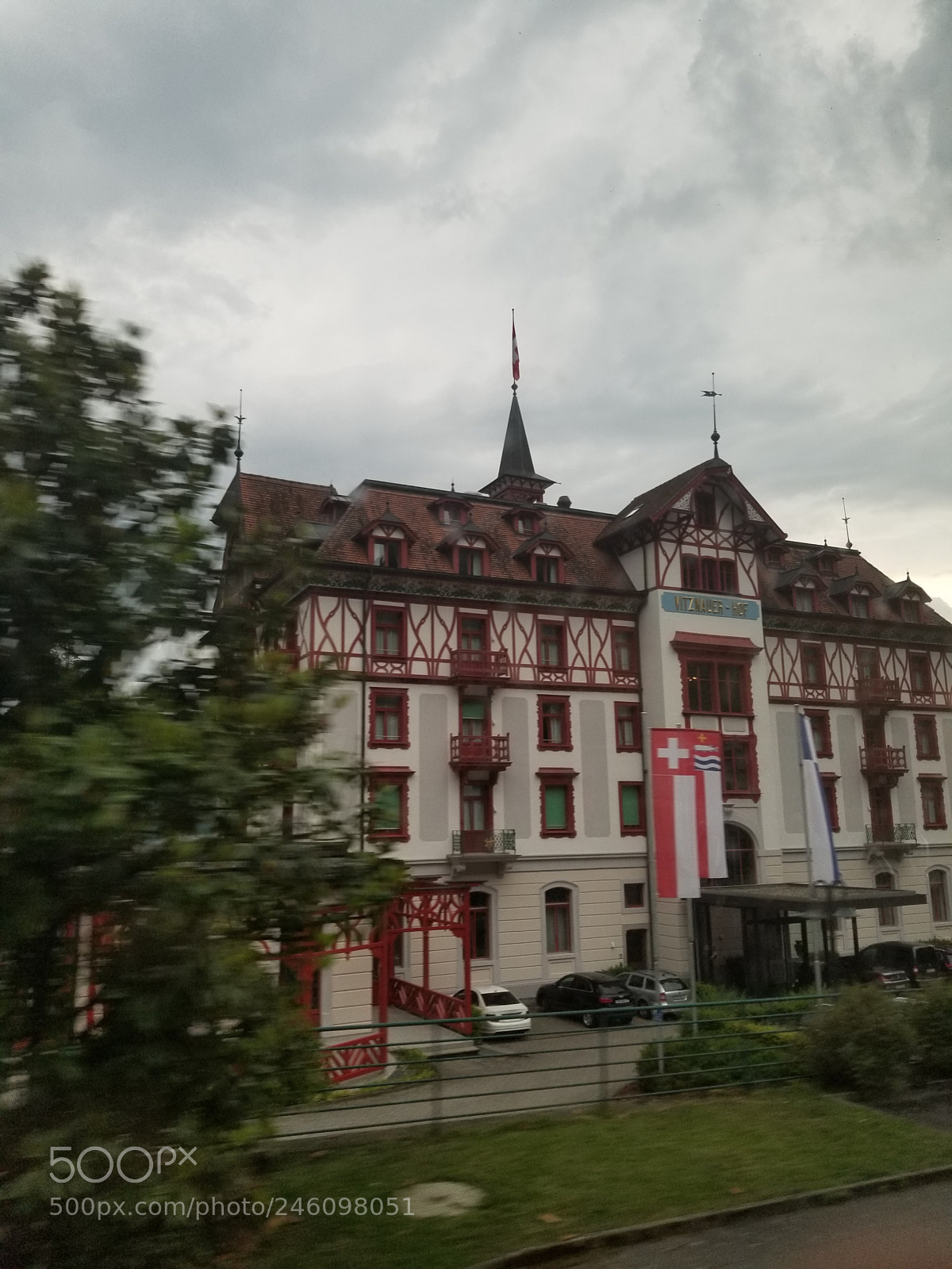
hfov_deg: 53.1
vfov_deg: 67.3
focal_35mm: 26
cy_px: 634
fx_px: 953
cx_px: 476
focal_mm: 4.25
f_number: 1.7
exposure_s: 1/120
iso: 100
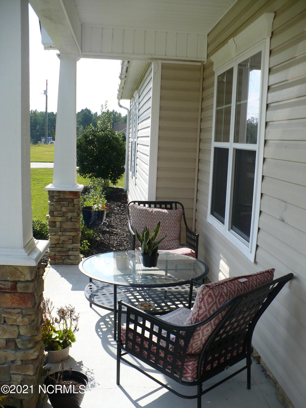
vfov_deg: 50.1
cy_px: 204
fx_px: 436
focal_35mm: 37
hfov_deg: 38.7
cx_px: 153
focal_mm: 6.1
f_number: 2.8
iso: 100
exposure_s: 1/1000
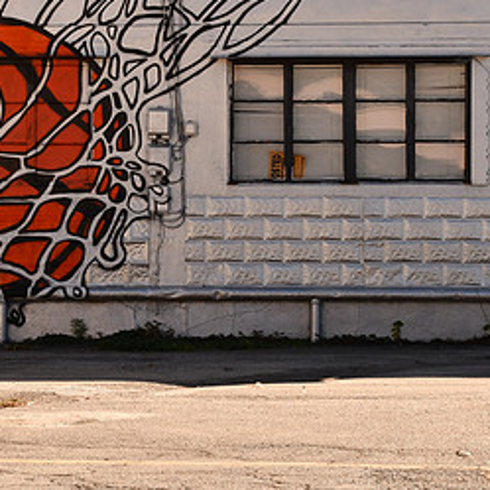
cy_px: 111
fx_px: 3331
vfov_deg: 8.4
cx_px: 293
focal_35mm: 208
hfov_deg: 8.4
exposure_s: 1/400
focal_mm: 70
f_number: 16
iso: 400
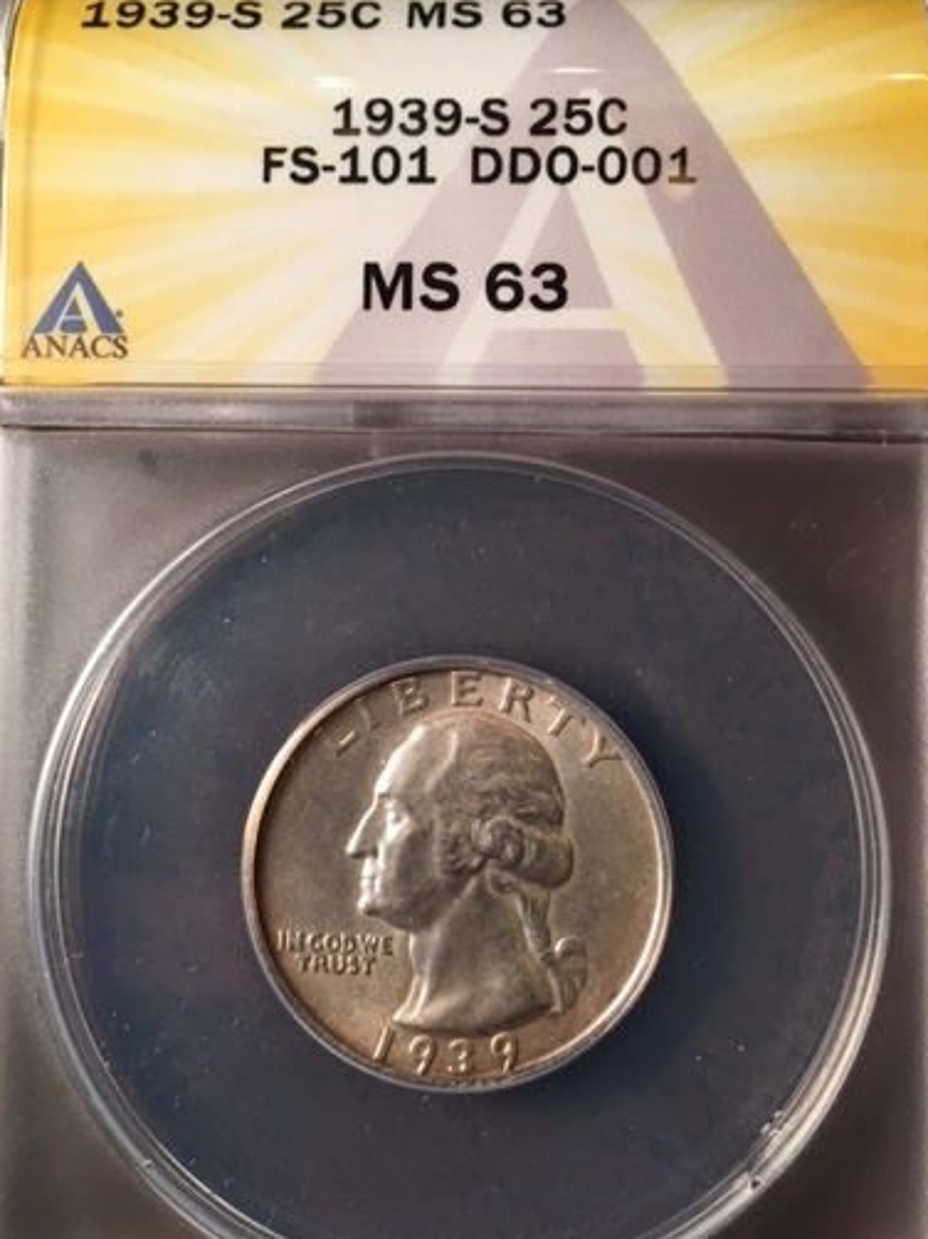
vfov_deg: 50.1
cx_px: 471
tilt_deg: -86.2
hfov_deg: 38.6
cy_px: 661
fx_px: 1324
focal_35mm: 37
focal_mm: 4.15
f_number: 2.2
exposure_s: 1/40
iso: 32
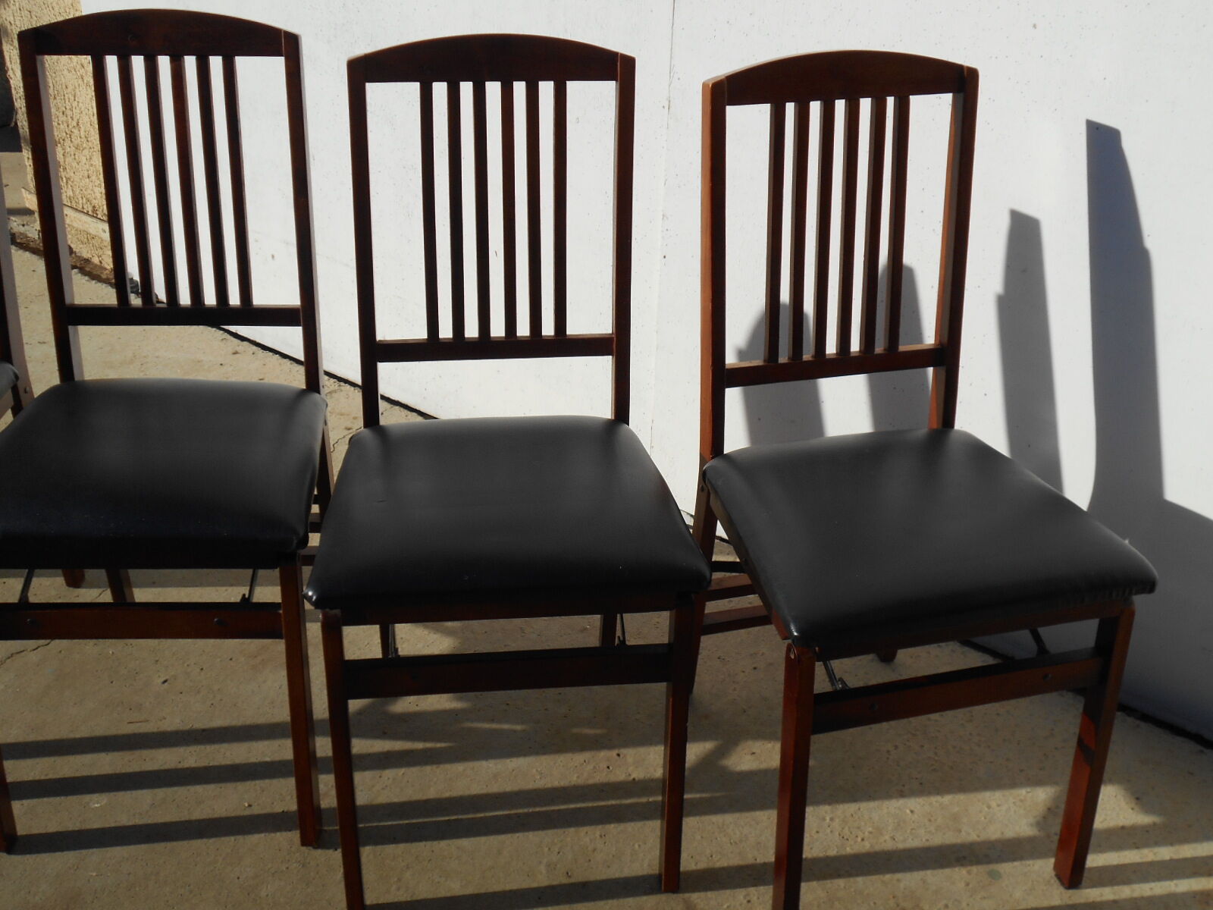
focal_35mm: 39
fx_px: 1367
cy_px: 455
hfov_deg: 47.9
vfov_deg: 36.8
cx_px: 606
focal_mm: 6.7
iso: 80
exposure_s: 1/1000
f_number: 3.9
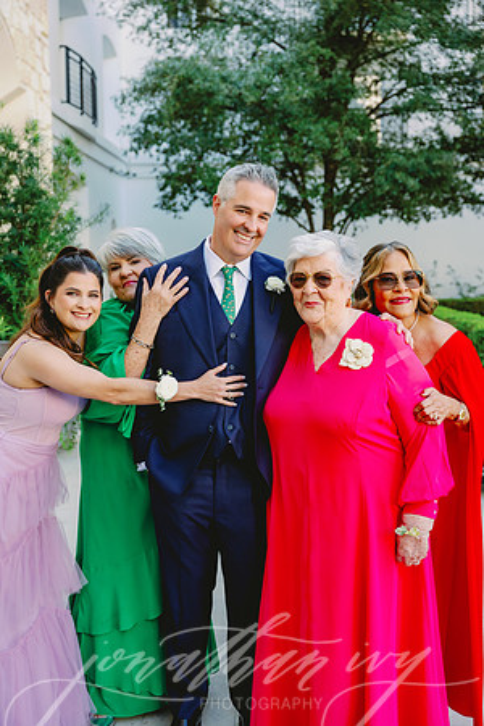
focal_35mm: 44
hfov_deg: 30.5
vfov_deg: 44.5
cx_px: 242
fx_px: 887
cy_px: 363
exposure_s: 1/400
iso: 500
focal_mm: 44
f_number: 4
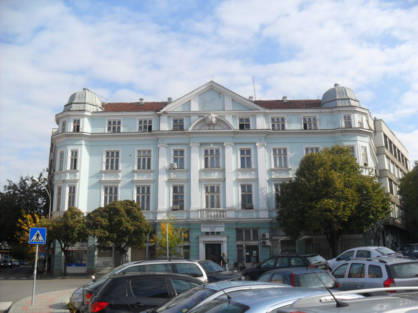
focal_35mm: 35
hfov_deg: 52.6
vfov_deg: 40.7
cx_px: 209
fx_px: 423
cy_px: 156
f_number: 7.6
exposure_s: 1/250
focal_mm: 6.3
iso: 80
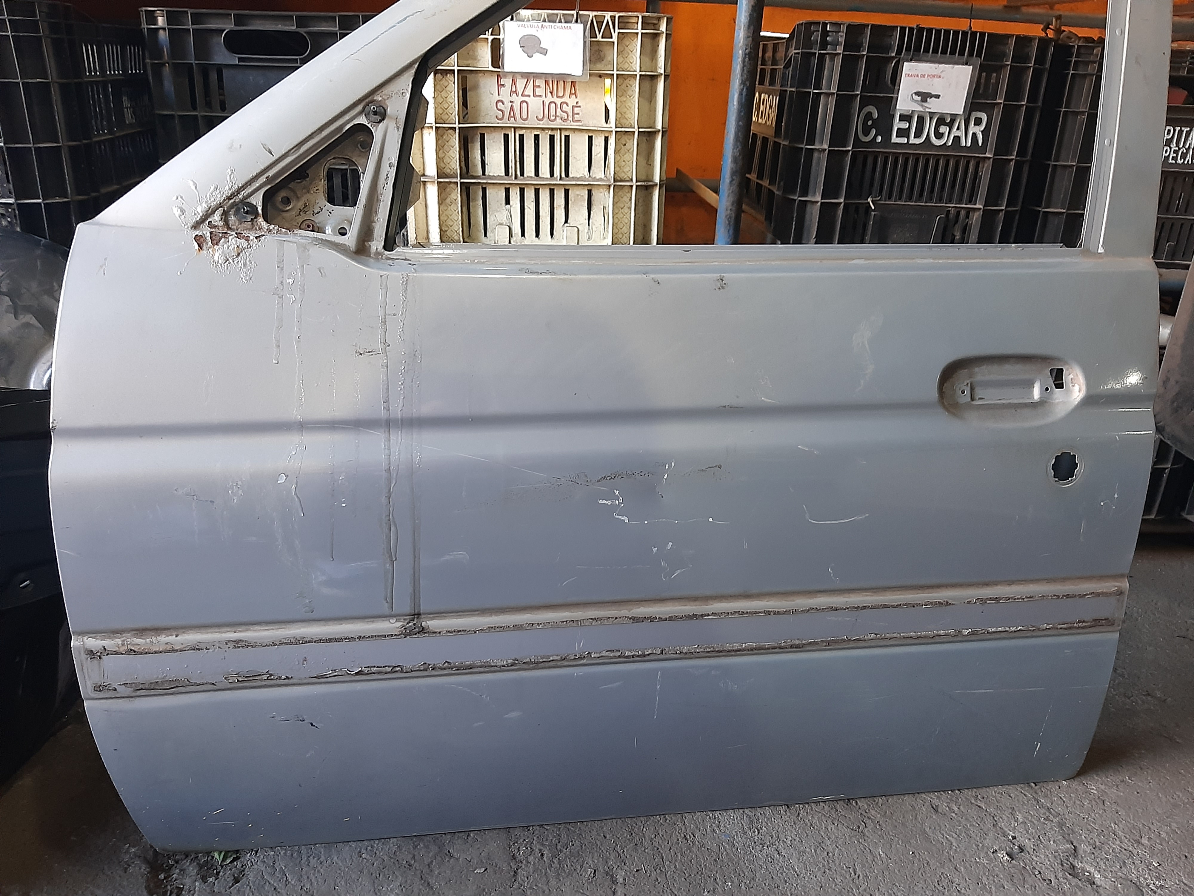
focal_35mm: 27
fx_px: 931
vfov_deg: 51.4
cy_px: 448
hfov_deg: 65.3
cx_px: 597
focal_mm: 3.93
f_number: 1.7
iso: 160
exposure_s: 1/30
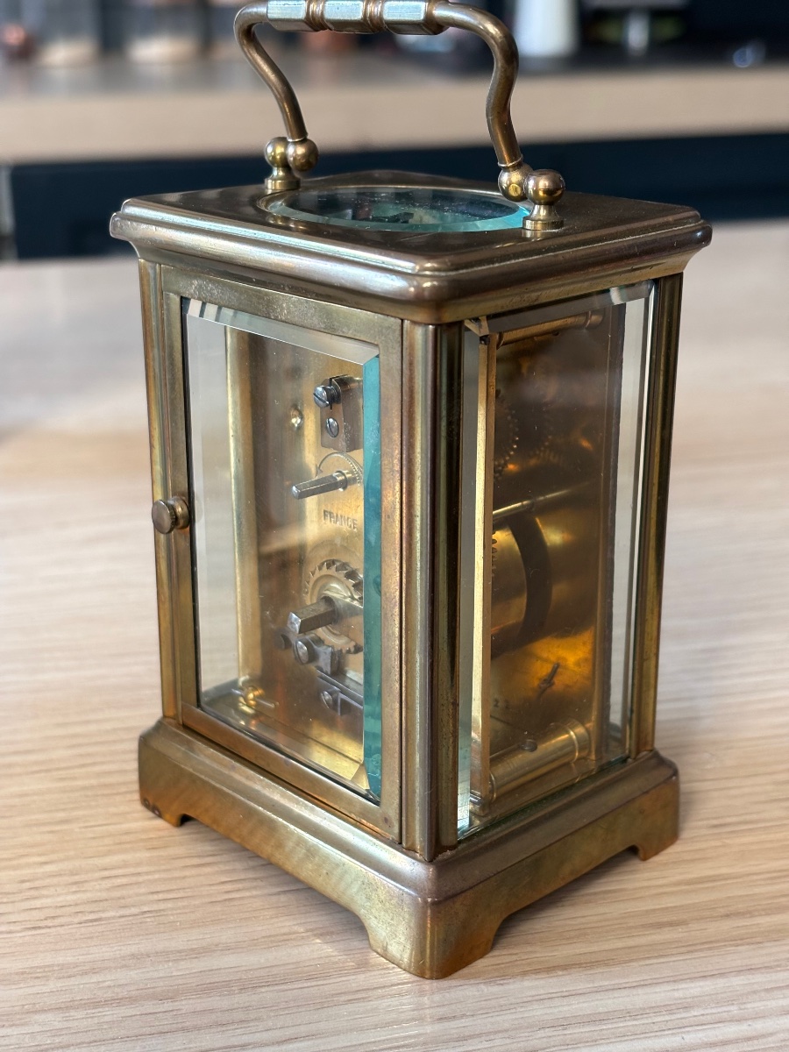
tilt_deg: -20.8
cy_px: 526
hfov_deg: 28.0
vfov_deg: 36.8
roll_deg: -0.4
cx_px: 394
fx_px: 1580
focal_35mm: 52
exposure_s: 1/60
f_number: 1.6
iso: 125
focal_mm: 5.96
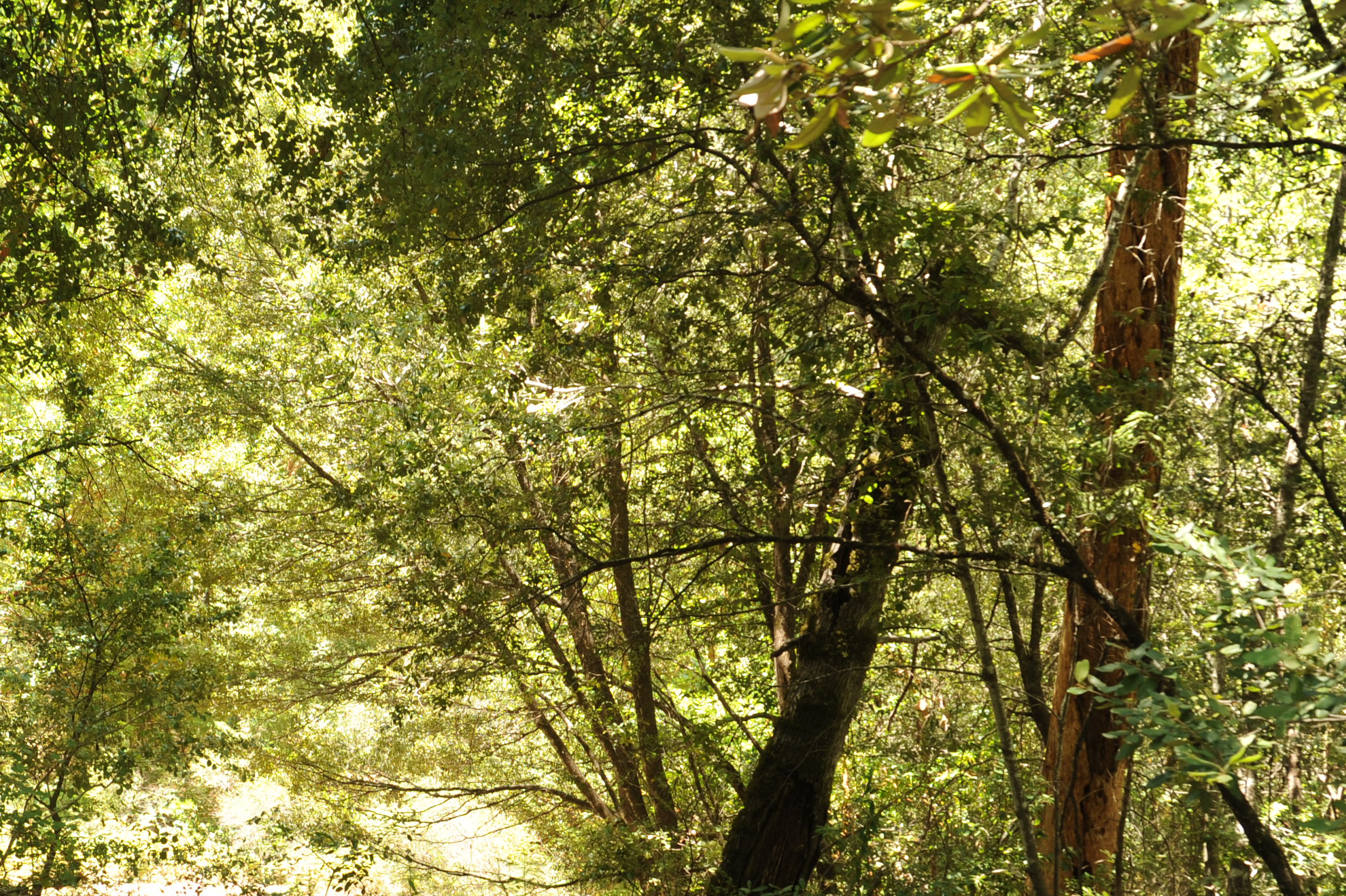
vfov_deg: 28.1
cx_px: 334
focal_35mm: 47
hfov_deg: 40.7
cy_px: 709
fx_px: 1756
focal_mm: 28
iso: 200
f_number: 6.3
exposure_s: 1/40
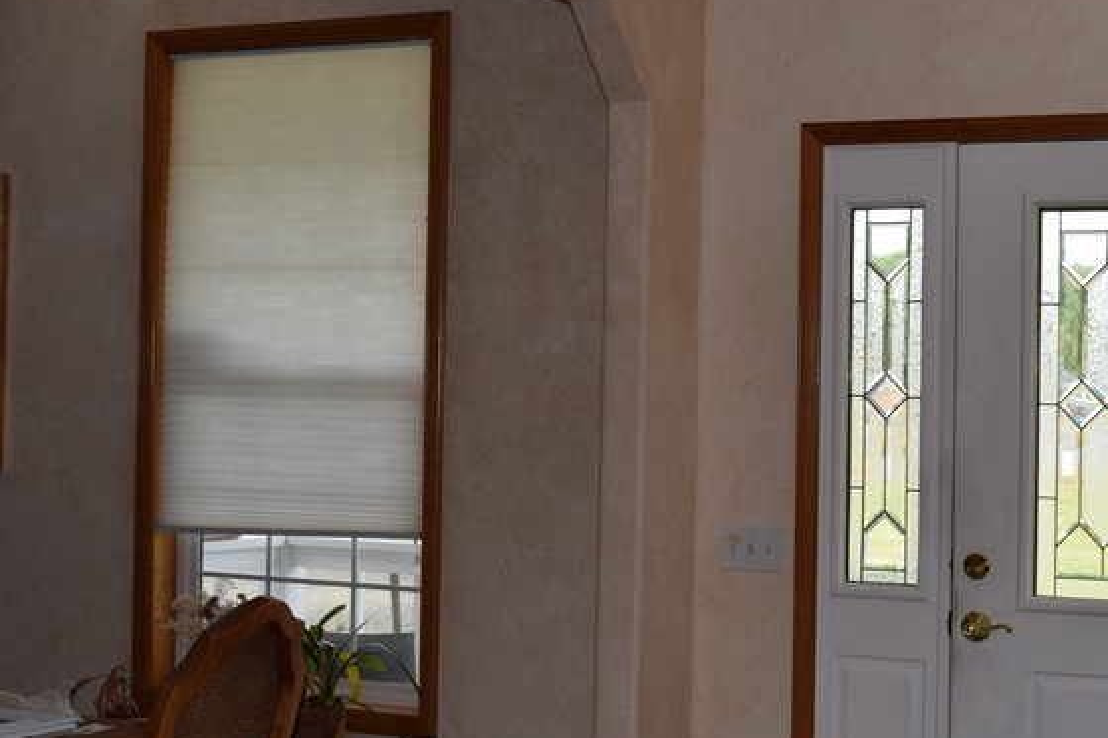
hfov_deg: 28.8
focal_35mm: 70
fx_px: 2153
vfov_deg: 19.4
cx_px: 648
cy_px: 373
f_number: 5.6
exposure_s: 1/125
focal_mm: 24
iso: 110
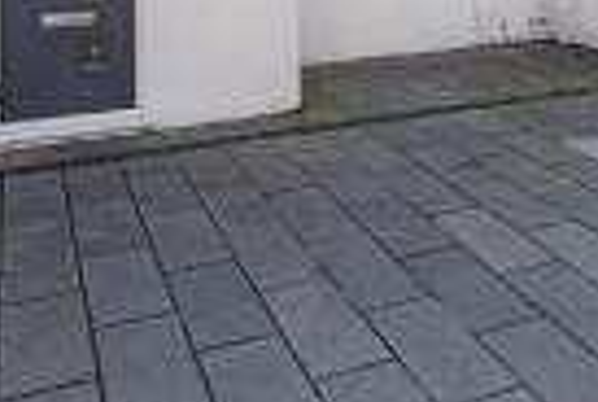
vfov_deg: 24.7
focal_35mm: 45
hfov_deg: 43.0
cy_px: -164
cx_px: 395
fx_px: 749
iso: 320
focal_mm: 13
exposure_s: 1/320
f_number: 9
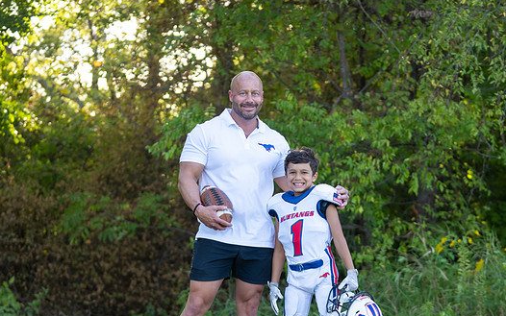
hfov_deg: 20.4
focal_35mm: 102
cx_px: 254
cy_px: 238
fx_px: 1407
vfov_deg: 12.8
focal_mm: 70
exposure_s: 1/320
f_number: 2.8
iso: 200
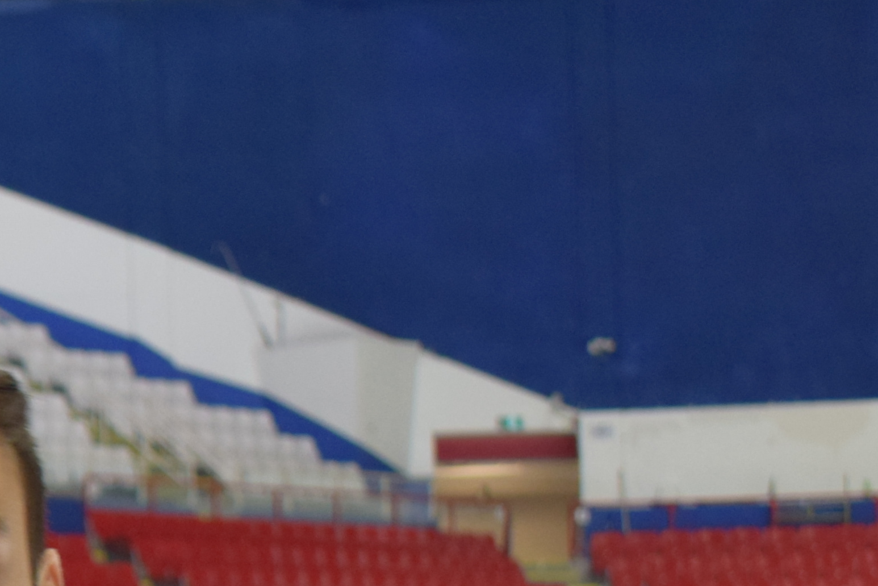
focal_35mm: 163
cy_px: 751
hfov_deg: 11.6
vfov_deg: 8.3
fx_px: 3975
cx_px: -767
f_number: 4.2
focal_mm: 28
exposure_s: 1/60
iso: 560
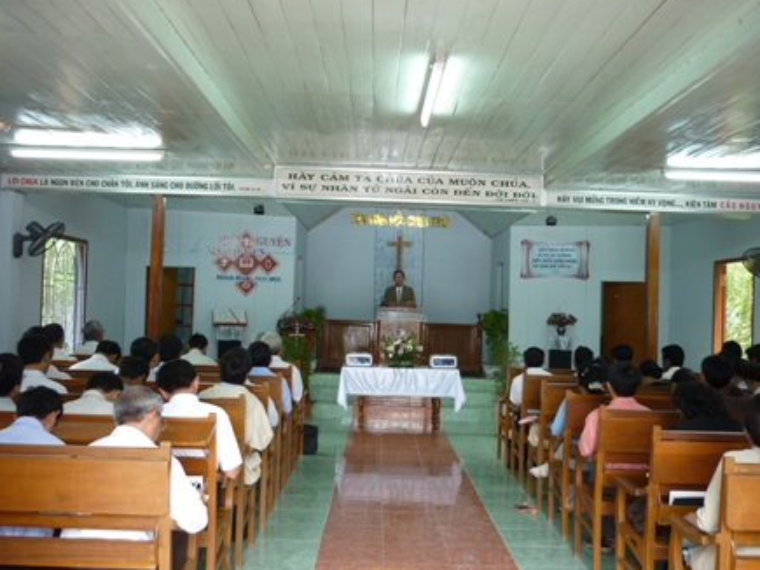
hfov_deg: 54.0
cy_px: 283
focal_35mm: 34
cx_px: 388
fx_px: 746
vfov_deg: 41.8
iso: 125
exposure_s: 1/30
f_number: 2.8
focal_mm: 5.5
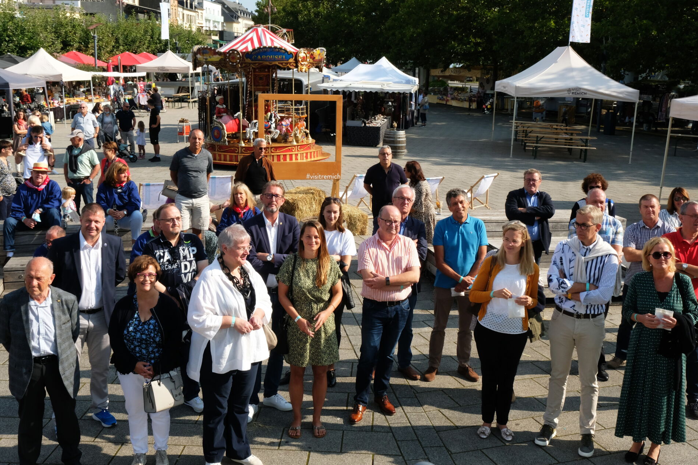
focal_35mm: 37
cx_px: 345
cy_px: 224
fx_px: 717
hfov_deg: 51.9
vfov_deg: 35.9
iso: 640
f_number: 16
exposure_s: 1/210
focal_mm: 23.5
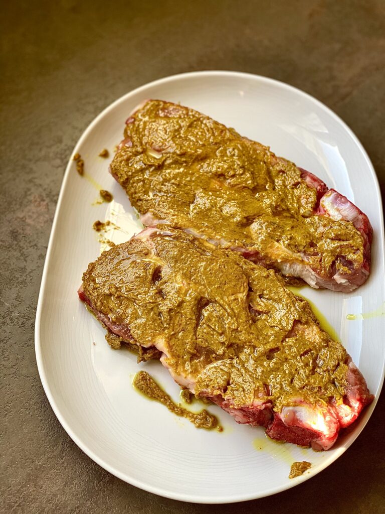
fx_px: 771
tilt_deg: -59.5
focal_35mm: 52
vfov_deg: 36.8
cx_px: 192
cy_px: 257
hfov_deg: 28.0
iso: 100
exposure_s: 1/122
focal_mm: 6
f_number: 2
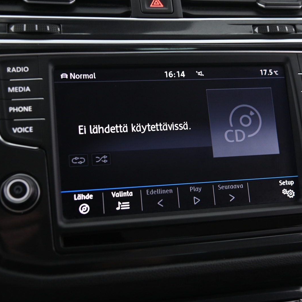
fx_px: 513
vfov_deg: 32.8
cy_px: 151
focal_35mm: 52
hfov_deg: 32.8
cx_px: 169
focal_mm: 40
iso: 2000
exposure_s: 1/15
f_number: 4
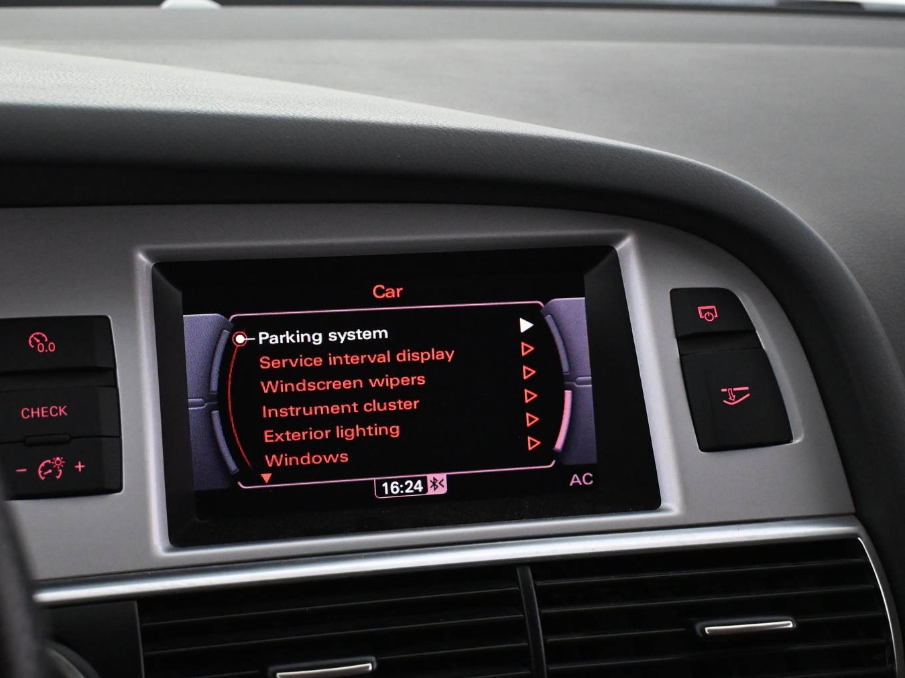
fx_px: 1583
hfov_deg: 31.9
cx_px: 397
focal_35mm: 61
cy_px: 339
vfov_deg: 24.2
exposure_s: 1/60
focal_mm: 35
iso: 4500
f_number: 5.3
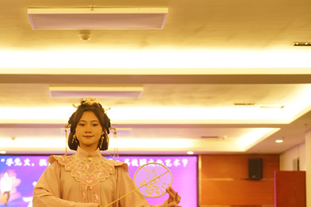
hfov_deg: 19.0
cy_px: 125
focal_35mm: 107
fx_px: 924
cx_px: 87
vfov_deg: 12.8
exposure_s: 1/125
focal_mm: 70
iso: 1600
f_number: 4
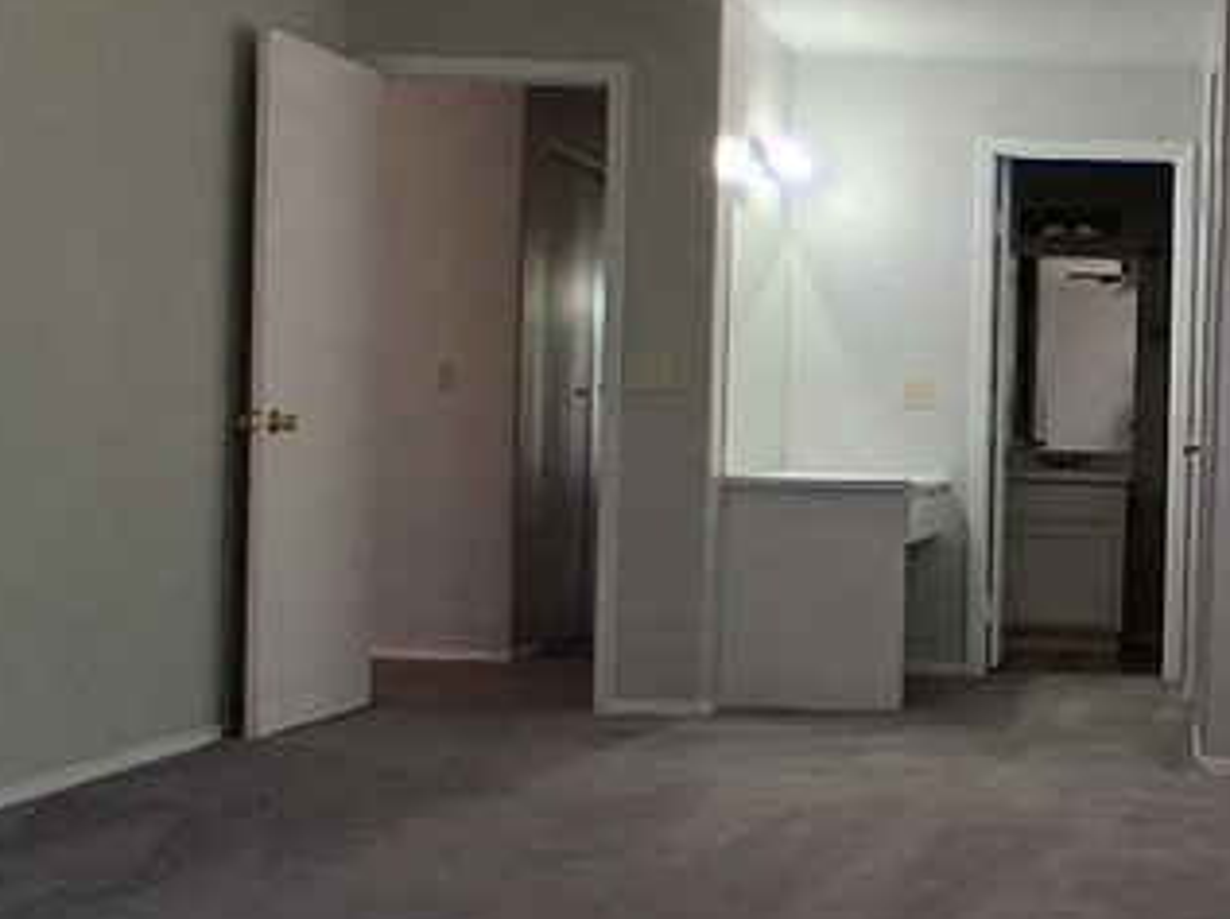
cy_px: 446
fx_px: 1952
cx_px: 1090
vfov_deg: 26.5
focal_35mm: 55
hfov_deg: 33.3
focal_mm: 1.4
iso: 125
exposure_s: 1/120
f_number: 2.2
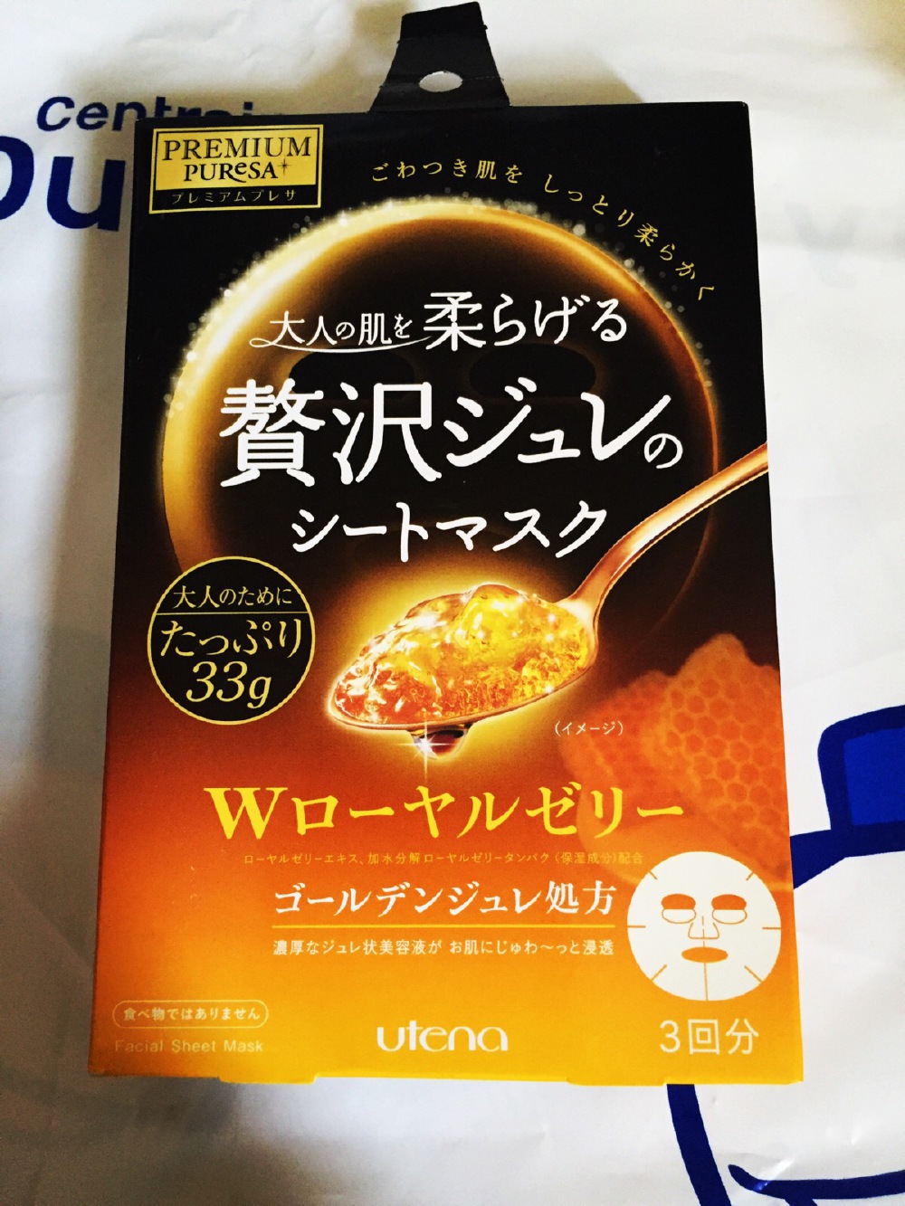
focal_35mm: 29
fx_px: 1011
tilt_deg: -80.2
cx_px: 452
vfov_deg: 61.7
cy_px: 603
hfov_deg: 48.2
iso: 320
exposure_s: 1/33
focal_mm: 4.15
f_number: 2.2
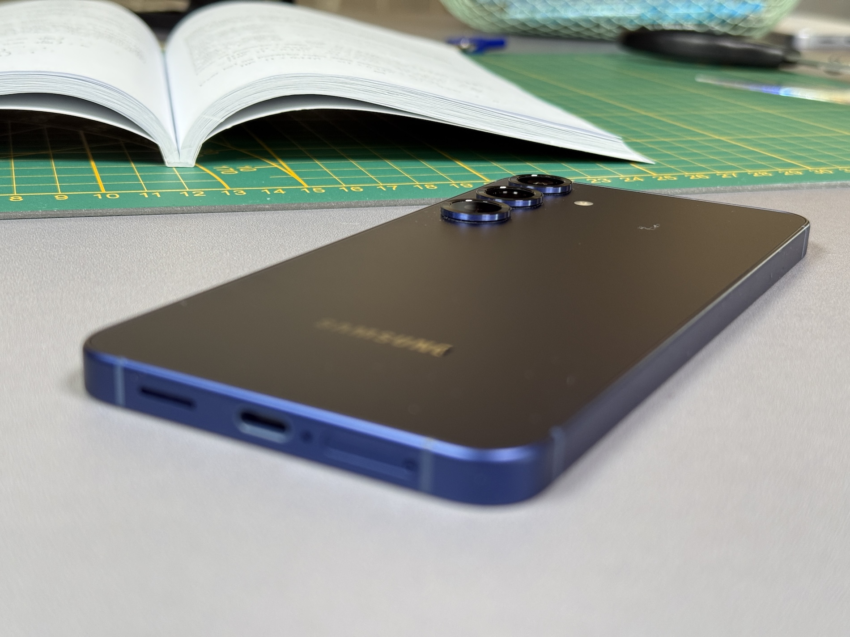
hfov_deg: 39.7
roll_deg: -2.3
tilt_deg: -19.0
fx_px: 1179
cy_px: 318
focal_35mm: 48
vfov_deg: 30.3
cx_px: 425
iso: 80
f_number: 1.78
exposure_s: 1/61
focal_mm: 6.76
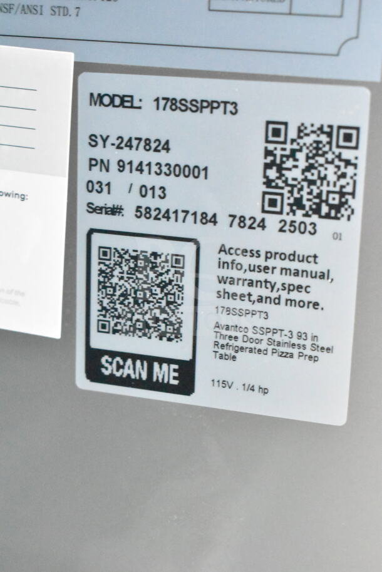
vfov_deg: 28.1
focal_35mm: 72
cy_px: 286
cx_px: 191
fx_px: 1145
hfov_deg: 18.9
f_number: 5.3
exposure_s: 1/30
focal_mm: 48
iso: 25600
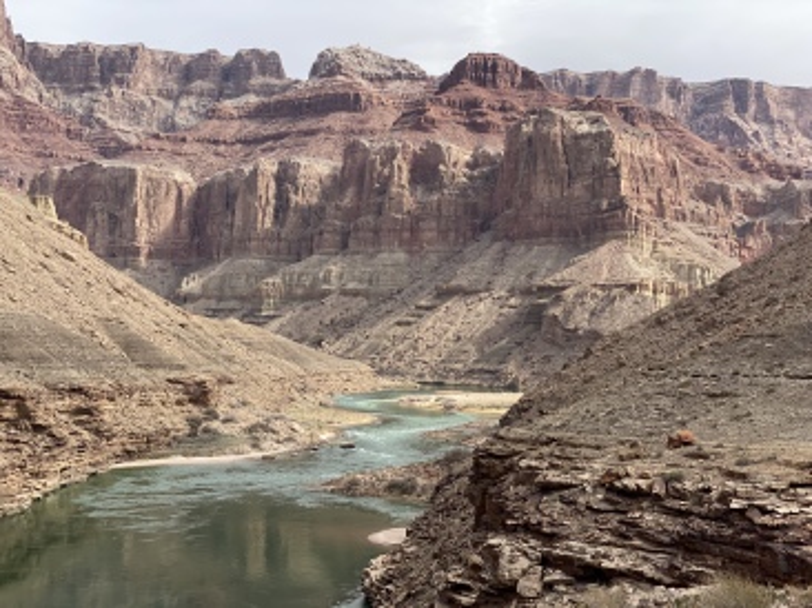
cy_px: 304
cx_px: 406
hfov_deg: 36.8
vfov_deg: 28.0
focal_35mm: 52
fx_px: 1219
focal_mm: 6
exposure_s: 1/1199
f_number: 2
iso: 20
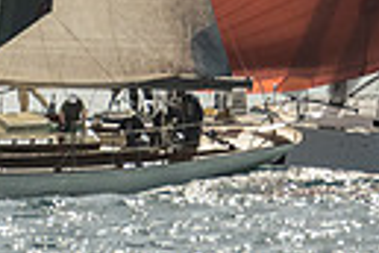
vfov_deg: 1.0
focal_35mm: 1346
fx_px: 14169
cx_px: 159
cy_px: -442
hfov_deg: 1.5
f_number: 6.3
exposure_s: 1/2000
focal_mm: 200
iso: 320
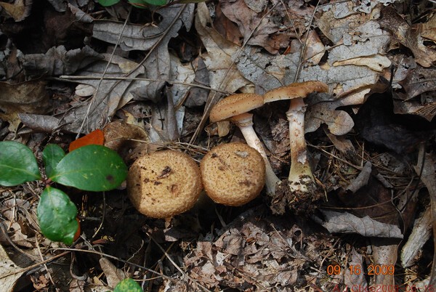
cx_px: 218
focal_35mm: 45
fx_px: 546
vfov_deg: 30.0
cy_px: 146
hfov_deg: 43.5
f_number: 8
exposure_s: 1/400
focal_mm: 30
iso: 800
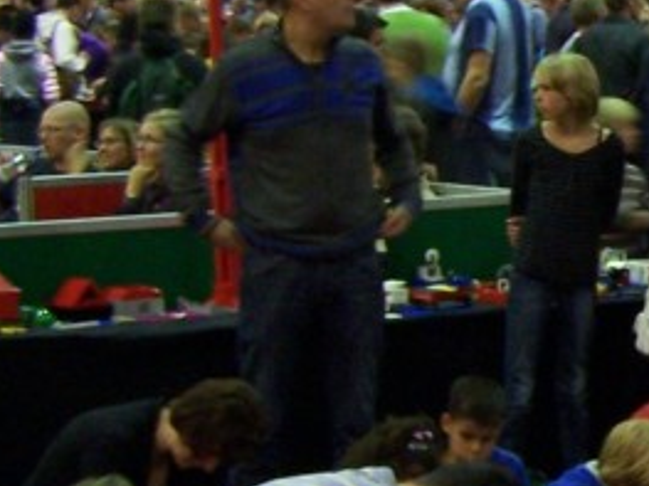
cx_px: 1004
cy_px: 286
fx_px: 2774
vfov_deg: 10.0
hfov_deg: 12.6
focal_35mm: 148
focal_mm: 6.3
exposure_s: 1/8
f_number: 2.8
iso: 140
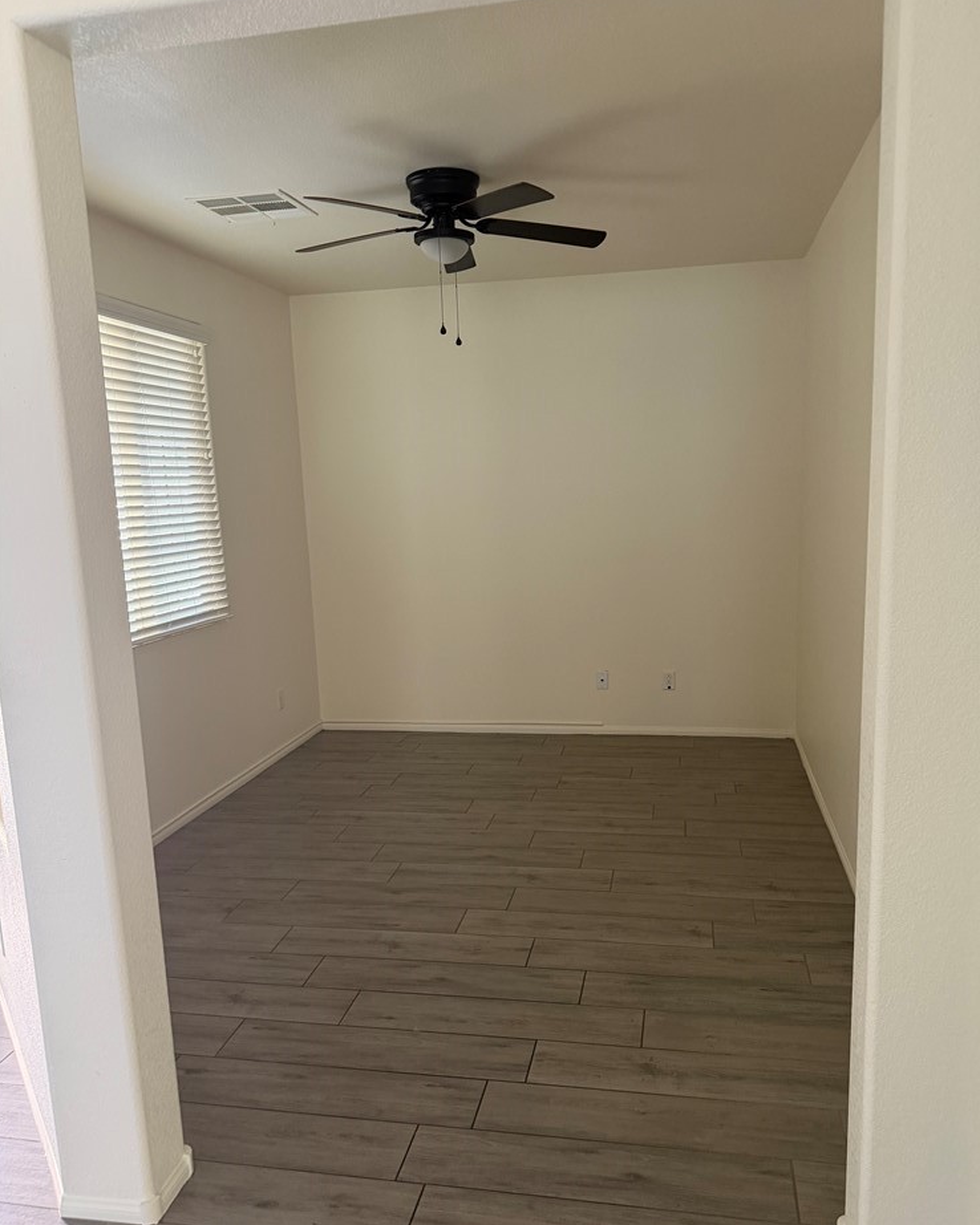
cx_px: 502
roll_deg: +2.8
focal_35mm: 26
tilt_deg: -11.1
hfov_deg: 54.9
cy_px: 644
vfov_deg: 66.0
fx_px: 943
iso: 320
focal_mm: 6.76
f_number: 1.78
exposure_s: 1/60
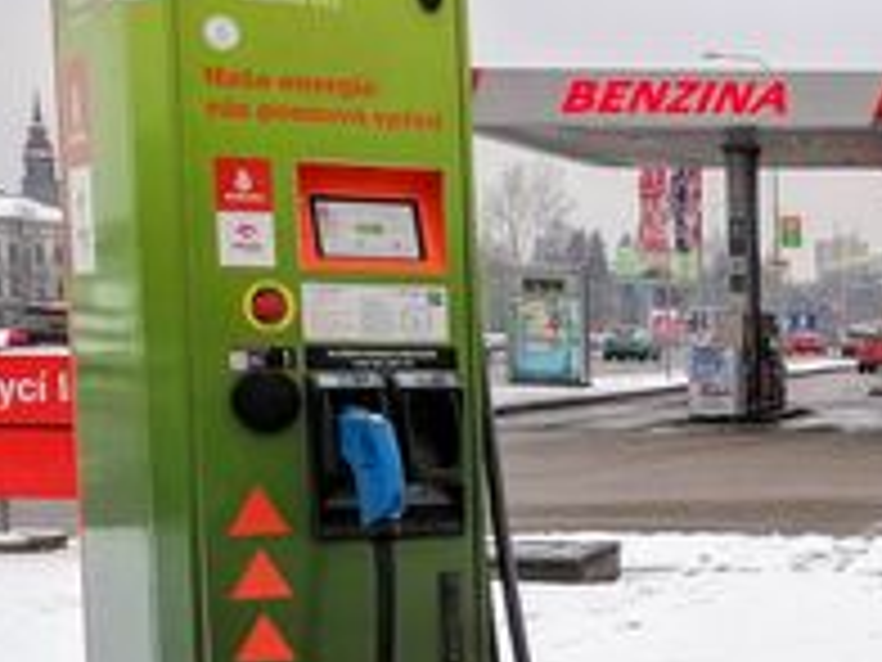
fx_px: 2293
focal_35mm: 90
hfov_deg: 20.3
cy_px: 621
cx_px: 1066
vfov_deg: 16.2
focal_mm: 5.3
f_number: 1.8
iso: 50
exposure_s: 1/194
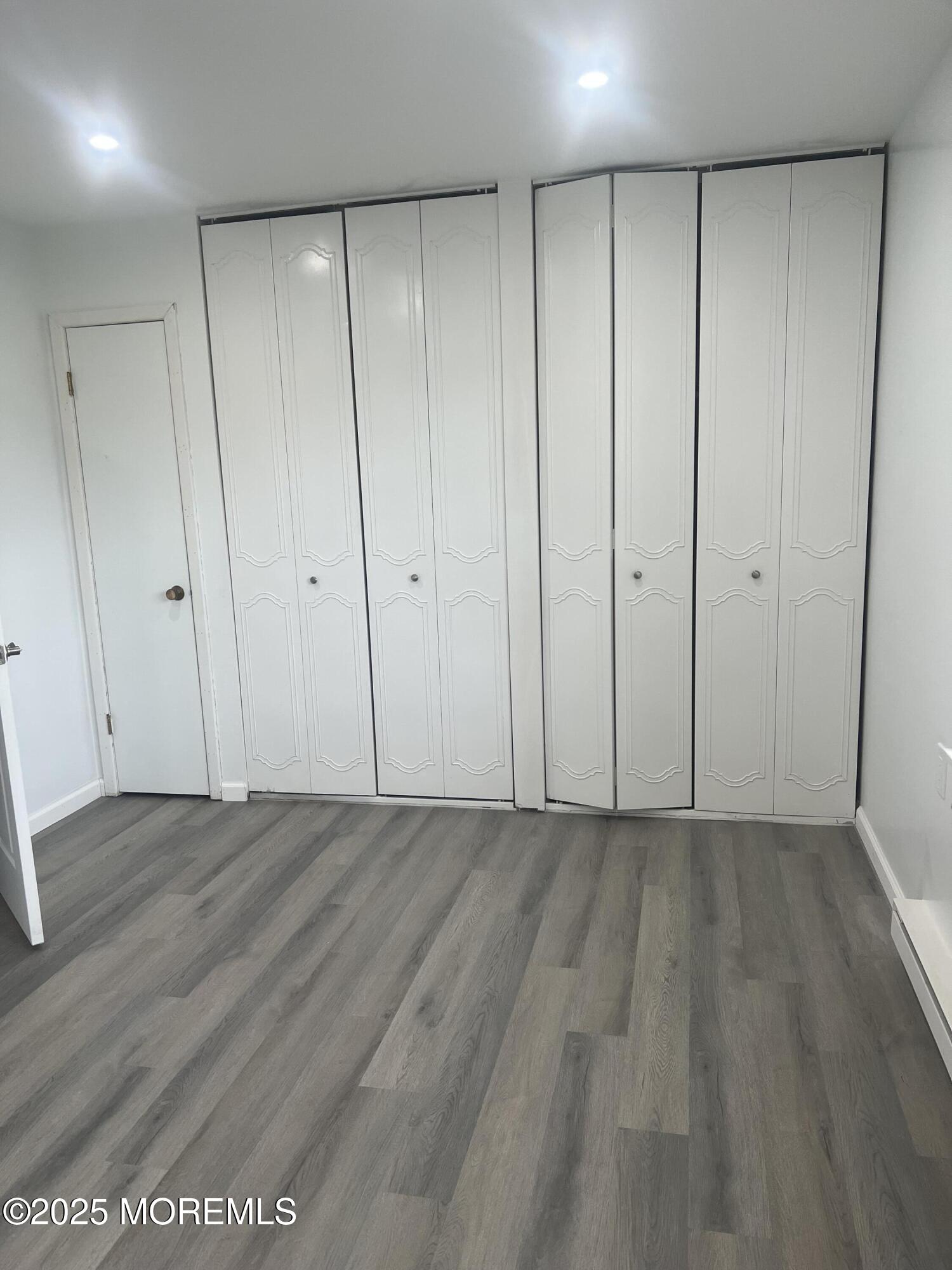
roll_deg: +2.0
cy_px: 635
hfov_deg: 53.1
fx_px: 953
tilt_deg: -9.0
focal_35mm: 26
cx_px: 476
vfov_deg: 67.3
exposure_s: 1/120
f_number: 1.5
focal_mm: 5.7
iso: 80
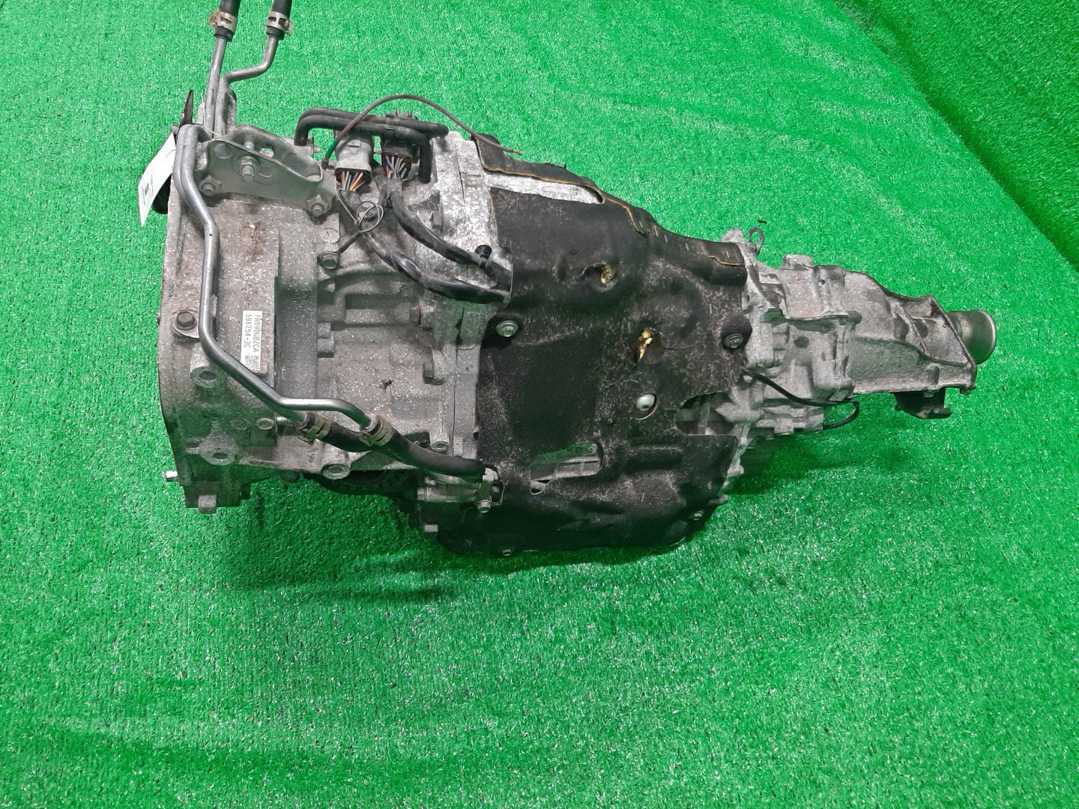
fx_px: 810
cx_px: 540
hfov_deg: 67.3
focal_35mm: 26
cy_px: 404
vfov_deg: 53.1
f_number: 1.7
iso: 125
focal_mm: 3.93
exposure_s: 1/50
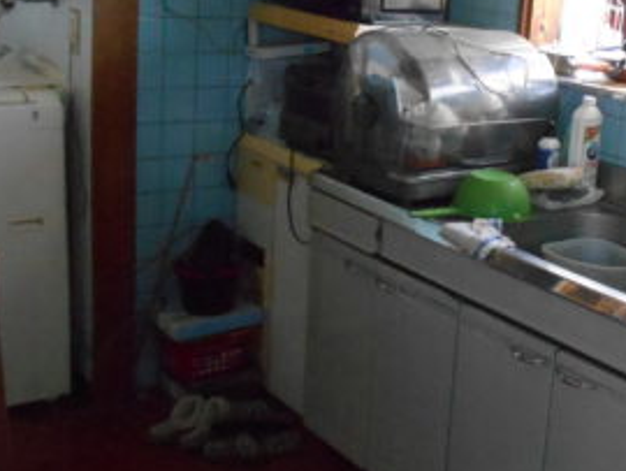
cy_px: 201
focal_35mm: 53
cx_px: 515
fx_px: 959
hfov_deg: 34.8
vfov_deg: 27.5
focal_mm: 4.6
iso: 800
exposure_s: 1/160
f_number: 3.2
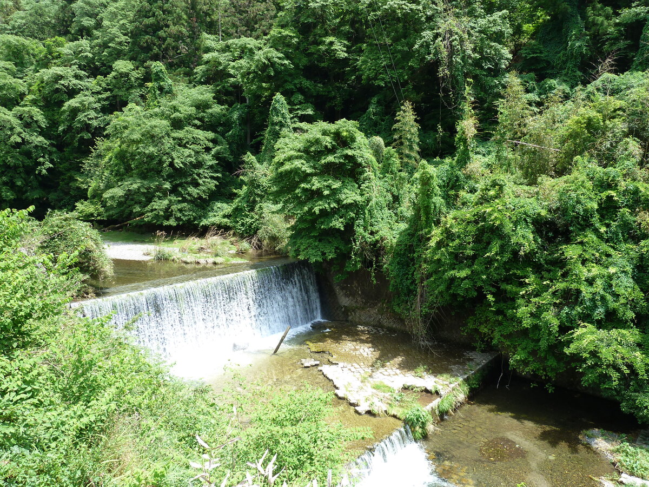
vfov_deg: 54.9
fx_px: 469
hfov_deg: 69.4
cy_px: 244
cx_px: 324
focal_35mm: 25
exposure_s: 1/160
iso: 80
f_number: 4
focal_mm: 4.1
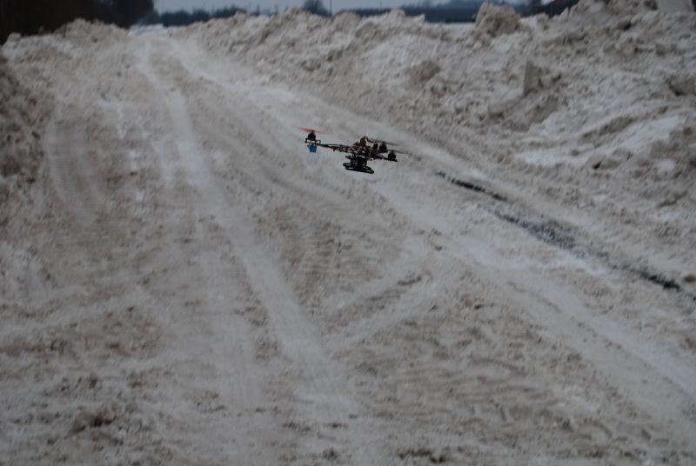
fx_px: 1597
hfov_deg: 24.6
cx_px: 348
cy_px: 233
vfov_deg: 16.6
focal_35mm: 82
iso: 100
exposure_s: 1/250
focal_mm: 55
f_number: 8
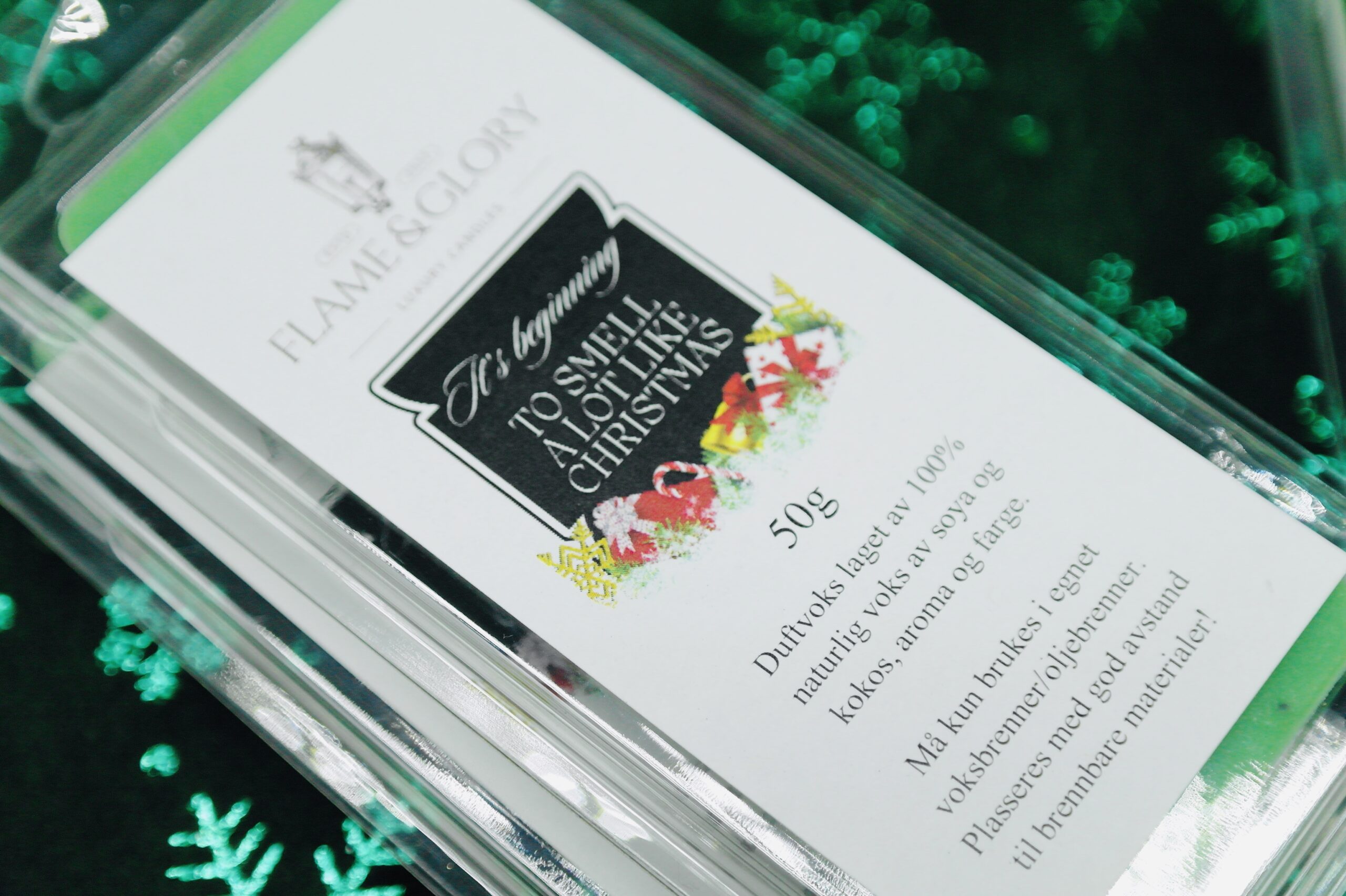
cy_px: 448
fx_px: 2279
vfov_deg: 22.2
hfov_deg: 32.9
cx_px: 673
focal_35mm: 61
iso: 800
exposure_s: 1/640
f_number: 5.6
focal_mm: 40
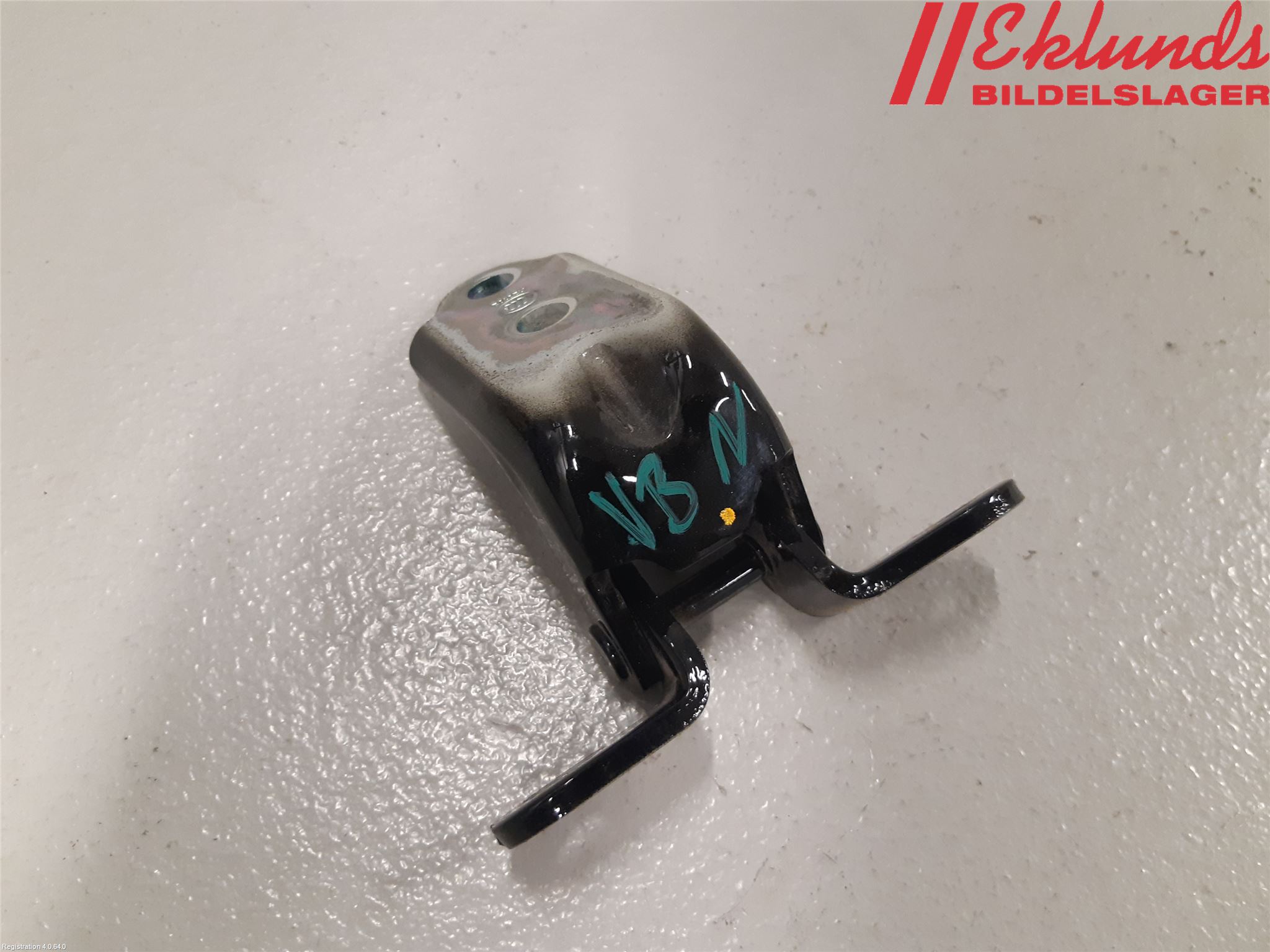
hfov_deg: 67.3
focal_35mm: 26
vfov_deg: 53.1
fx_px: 954
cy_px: 476
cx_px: 635
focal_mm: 3.93
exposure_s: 1/50
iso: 200
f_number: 1.7
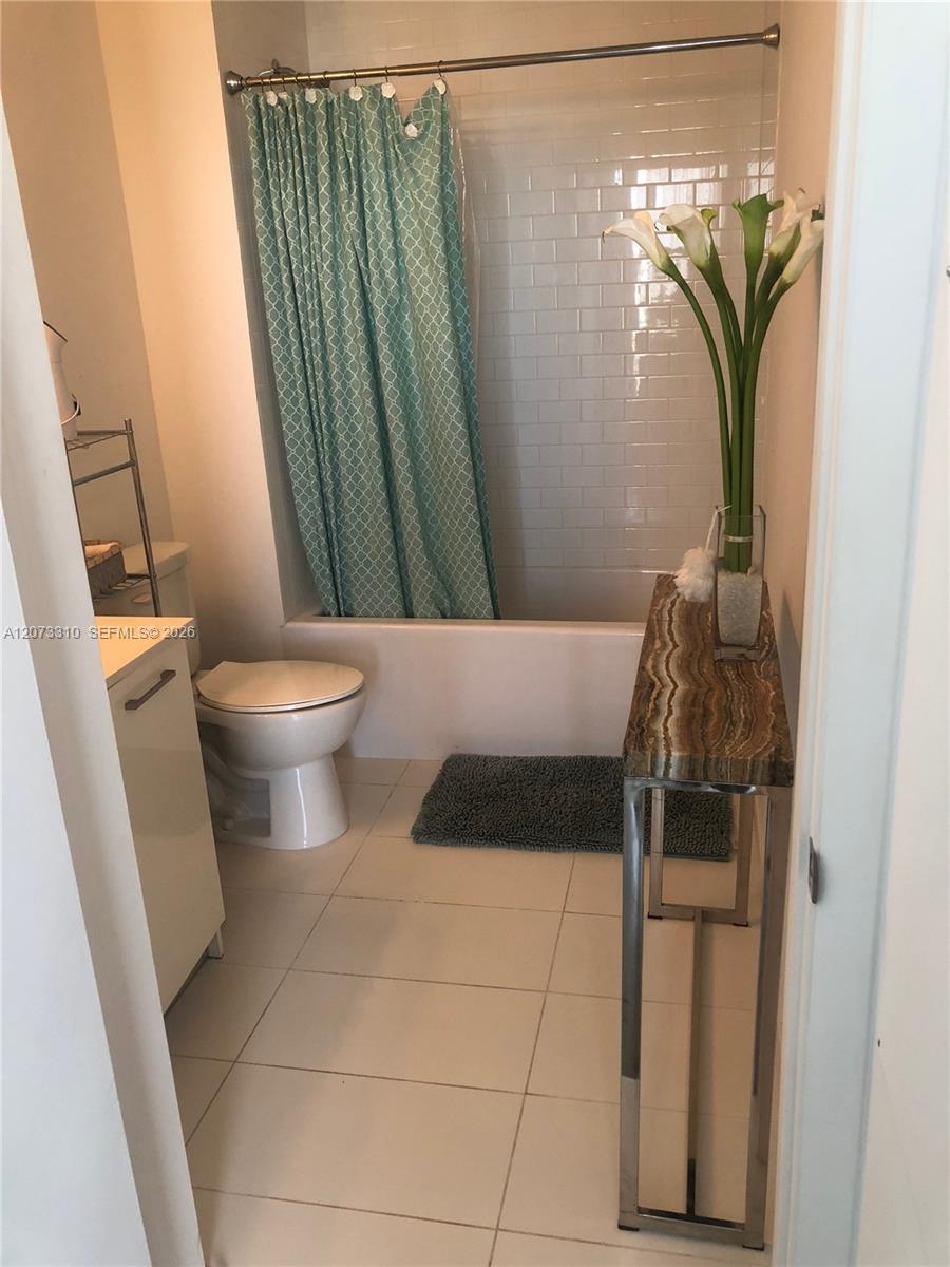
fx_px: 1025
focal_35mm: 28
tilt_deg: -18.6
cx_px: 475
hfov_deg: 49.7
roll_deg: +3.7
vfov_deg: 63.4
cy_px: 634
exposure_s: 1/24
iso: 40
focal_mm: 3.99
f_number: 1.8
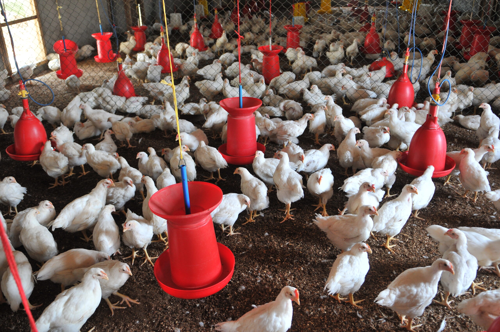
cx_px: 250
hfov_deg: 62.0
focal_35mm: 30
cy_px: 166
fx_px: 416
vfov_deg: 43.5
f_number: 3.2
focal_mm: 20
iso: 400
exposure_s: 1/60
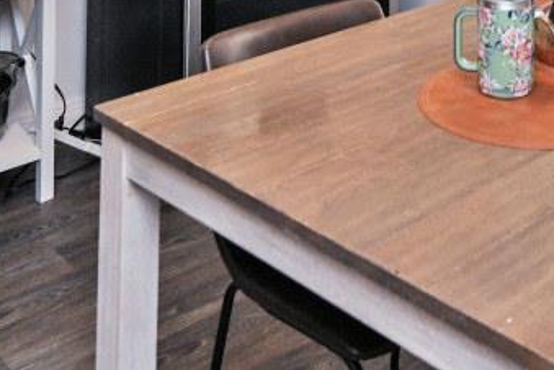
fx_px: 954
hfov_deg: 30.9
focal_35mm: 62
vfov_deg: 17.6
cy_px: -303
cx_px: 502
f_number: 4
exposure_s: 1/60
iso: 360
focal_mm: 14
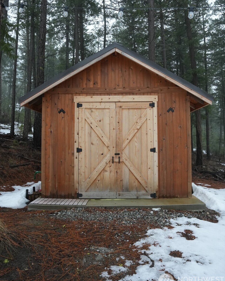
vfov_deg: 61.8
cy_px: 118
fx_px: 233
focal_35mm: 28
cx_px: 115
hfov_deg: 51.5
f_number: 8
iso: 4000
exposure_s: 1/320
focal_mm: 24
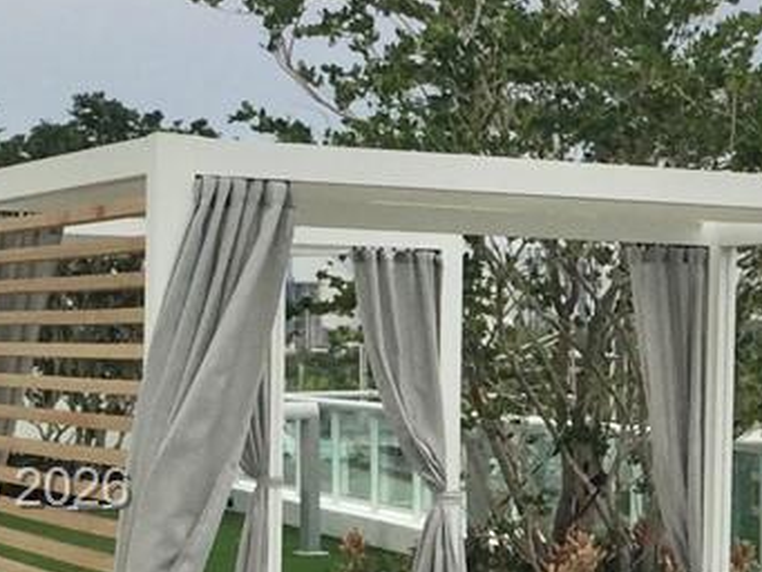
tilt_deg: -1.2
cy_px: 492
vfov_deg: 10.9
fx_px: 2995
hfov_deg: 13.5
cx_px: 1222
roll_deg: -1.6
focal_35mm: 136
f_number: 2.2
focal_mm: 4.15
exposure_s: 1/449
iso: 32
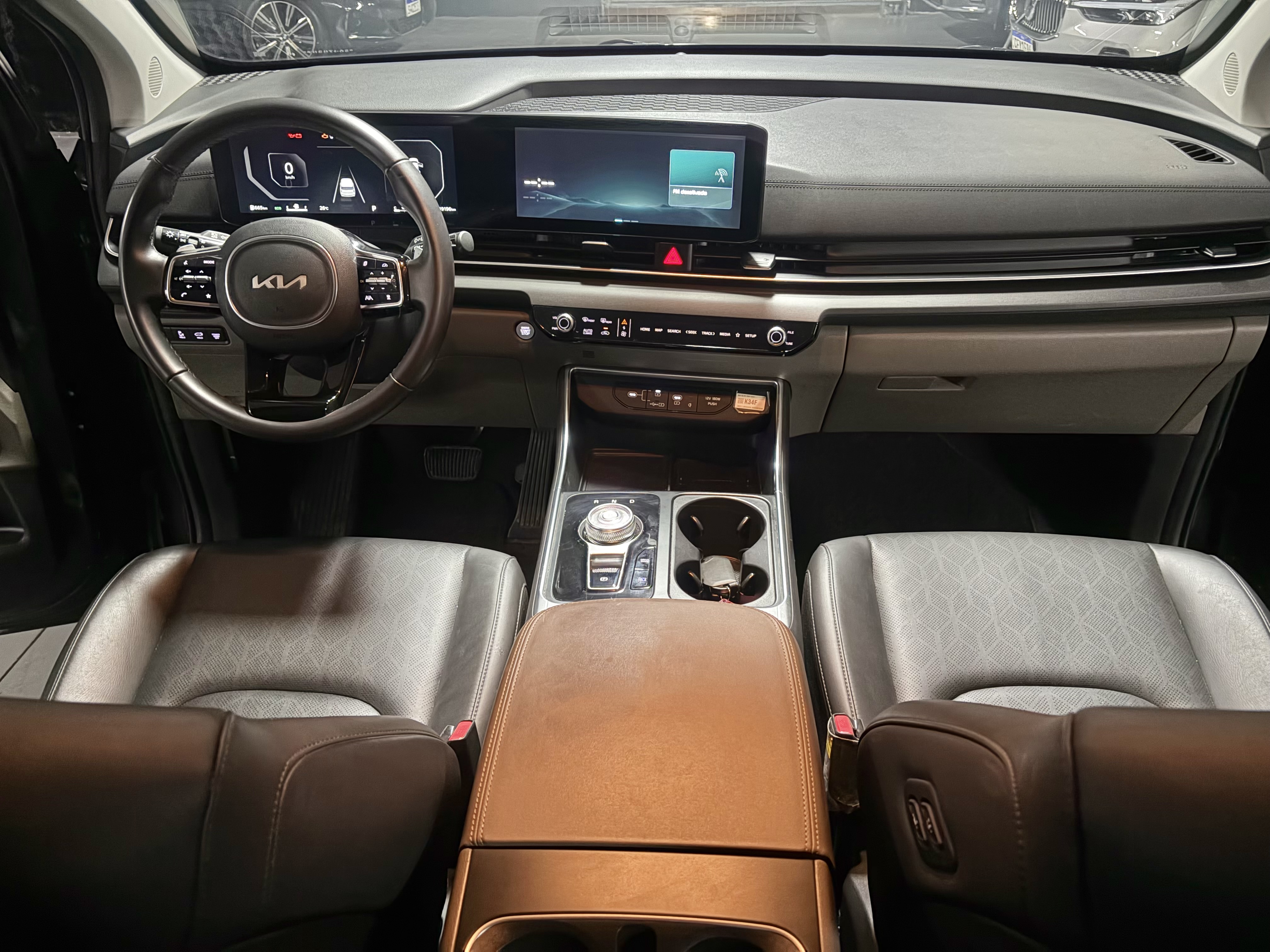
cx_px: 635
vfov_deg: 53.1
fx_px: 954
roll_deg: +1.1
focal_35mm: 26
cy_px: 476
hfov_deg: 67.3
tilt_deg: -33.1
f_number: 1.6
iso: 640
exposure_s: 1/12
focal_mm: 5.96
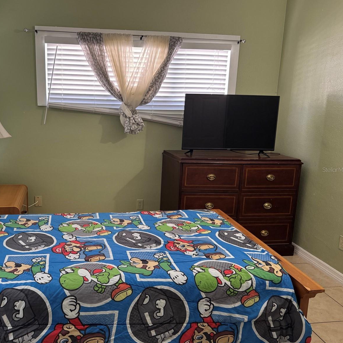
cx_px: 116
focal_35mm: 29
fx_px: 325
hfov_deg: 54.5
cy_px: 169
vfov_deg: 55.6
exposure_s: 1/60
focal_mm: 6.76
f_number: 1.78
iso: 250
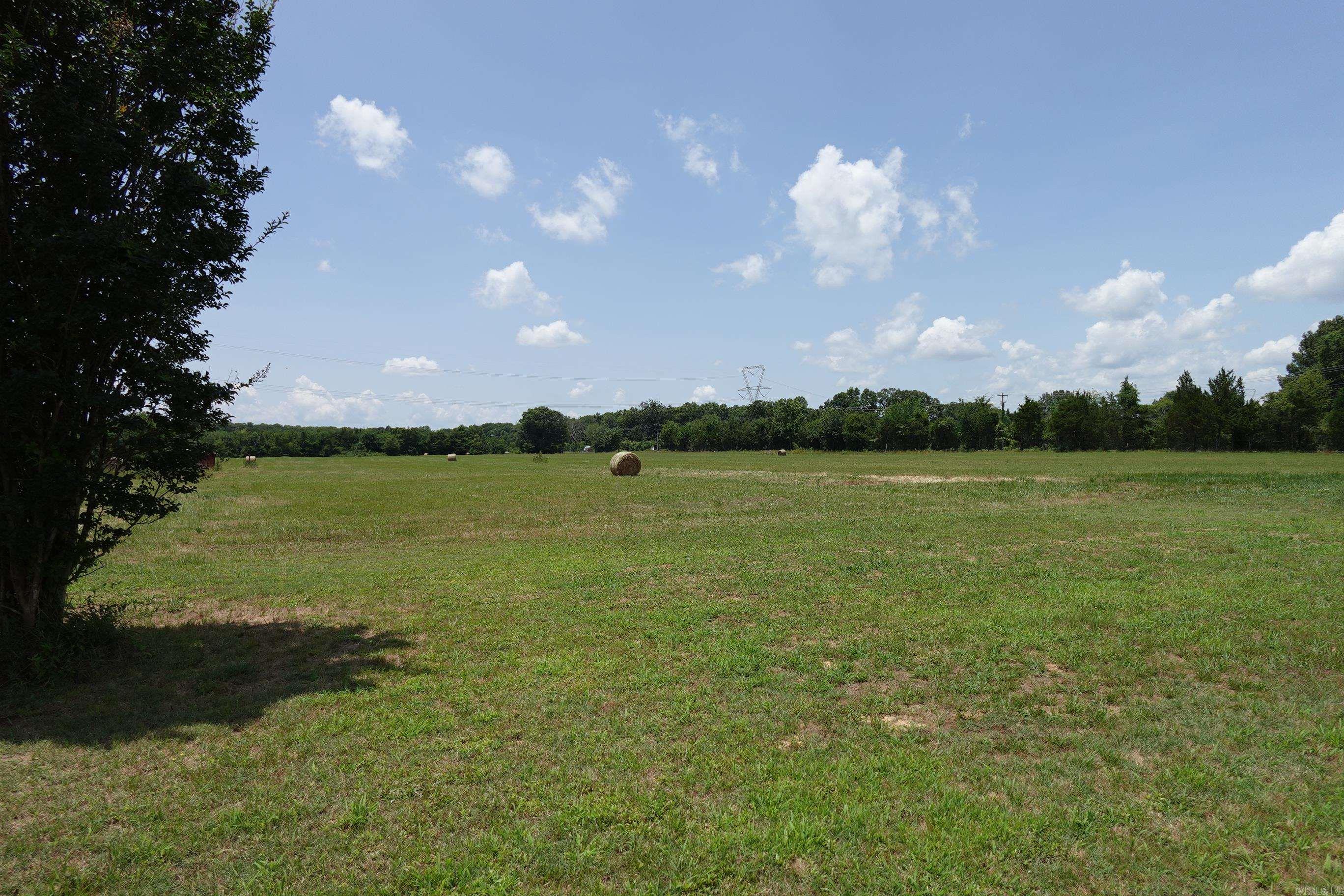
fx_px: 747
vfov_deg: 61.9
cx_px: 672
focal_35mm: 20
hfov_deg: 84.0
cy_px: 448
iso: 125
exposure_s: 1/5000
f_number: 2
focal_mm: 7.6
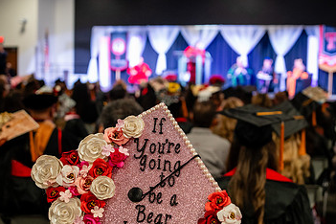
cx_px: 187
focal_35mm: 49
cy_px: 119
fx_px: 457
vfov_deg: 27.5
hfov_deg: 40.3
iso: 1000
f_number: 2.8
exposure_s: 1/160
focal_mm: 24
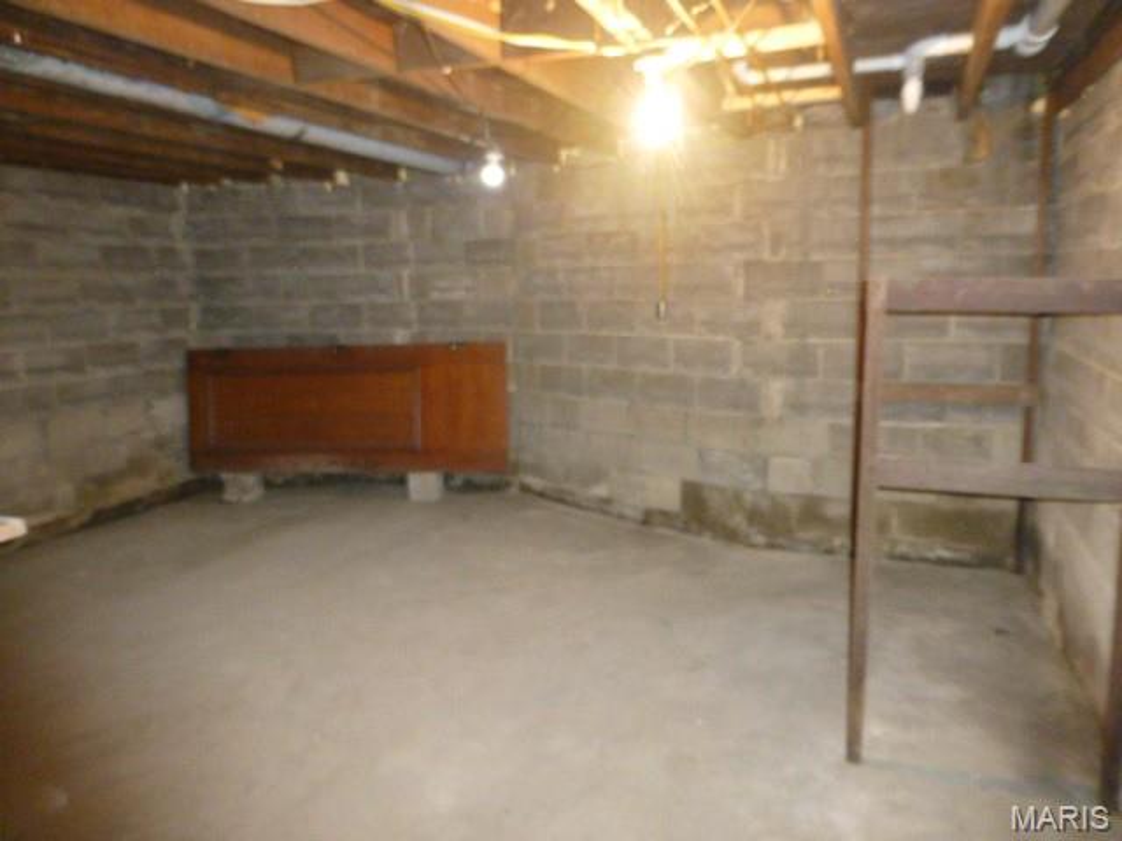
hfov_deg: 71.6
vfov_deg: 56.8
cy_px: 420
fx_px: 778
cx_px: 561
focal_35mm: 24
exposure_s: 1/60
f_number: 3.3
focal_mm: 4.3
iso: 800
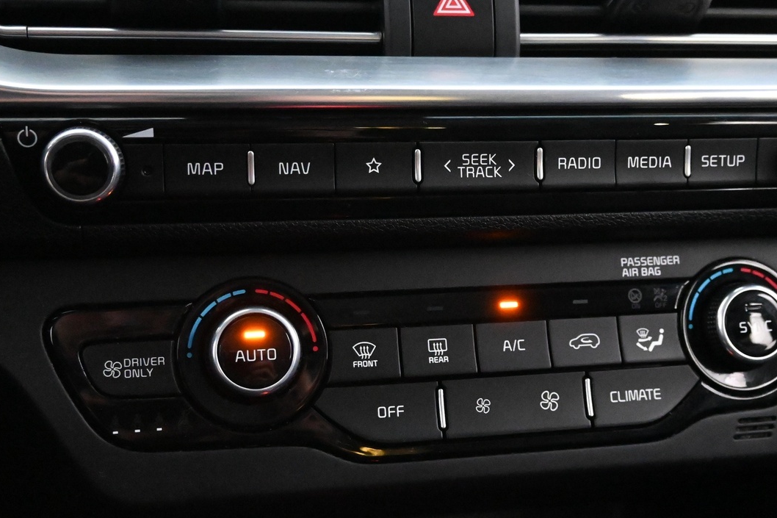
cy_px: 267
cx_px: 444
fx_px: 1066
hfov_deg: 40.0
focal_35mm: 49
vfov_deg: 27.3
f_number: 4
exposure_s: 1/30
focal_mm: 21.5
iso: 11400
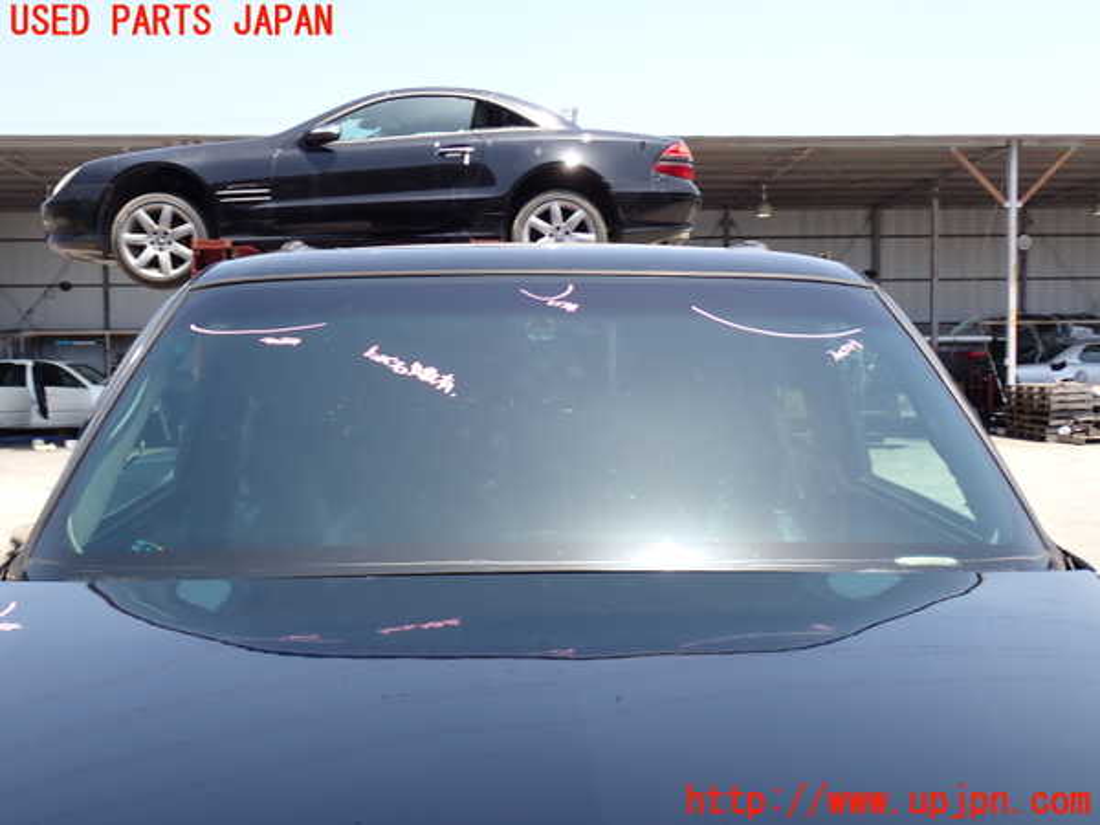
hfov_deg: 49.0
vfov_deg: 37.7
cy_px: 412
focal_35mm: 38
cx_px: 550
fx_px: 1208
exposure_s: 1/320
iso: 100
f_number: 3.5
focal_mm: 6.83
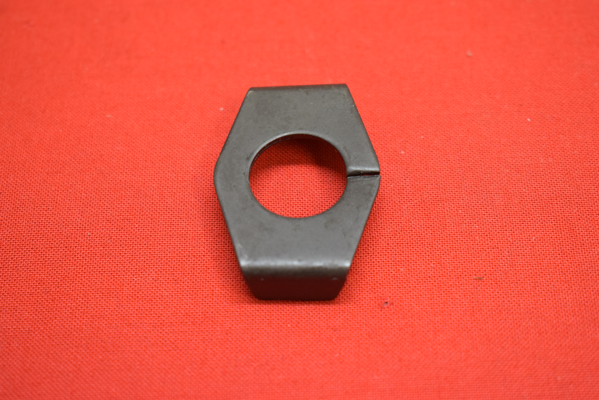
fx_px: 1198
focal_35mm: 72
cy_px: 200
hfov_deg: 28.1
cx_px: 300
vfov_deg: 18.9
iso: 1250
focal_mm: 48
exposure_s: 1/60
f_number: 5.3
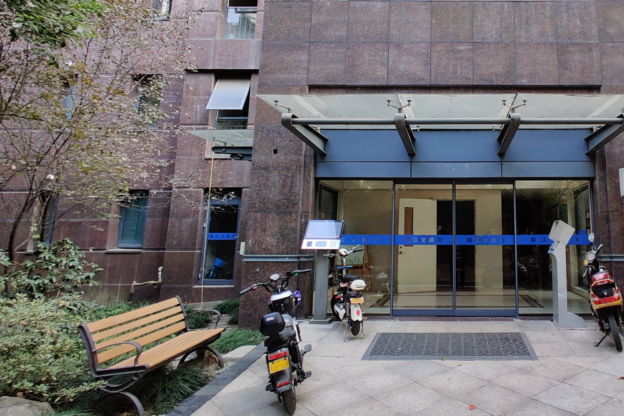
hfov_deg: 79.3
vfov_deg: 60.6
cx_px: 446
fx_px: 347
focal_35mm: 20
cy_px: 143
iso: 125
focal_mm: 2.25
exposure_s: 1/50
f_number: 2.2
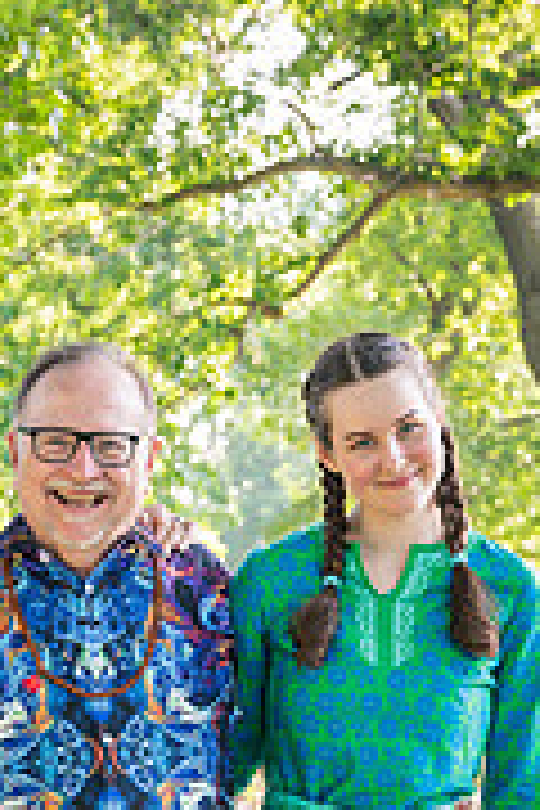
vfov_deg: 17.3
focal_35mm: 115
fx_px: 2587
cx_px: 88
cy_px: 837
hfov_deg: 11.9
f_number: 4
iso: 1000
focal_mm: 46
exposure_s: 1/320
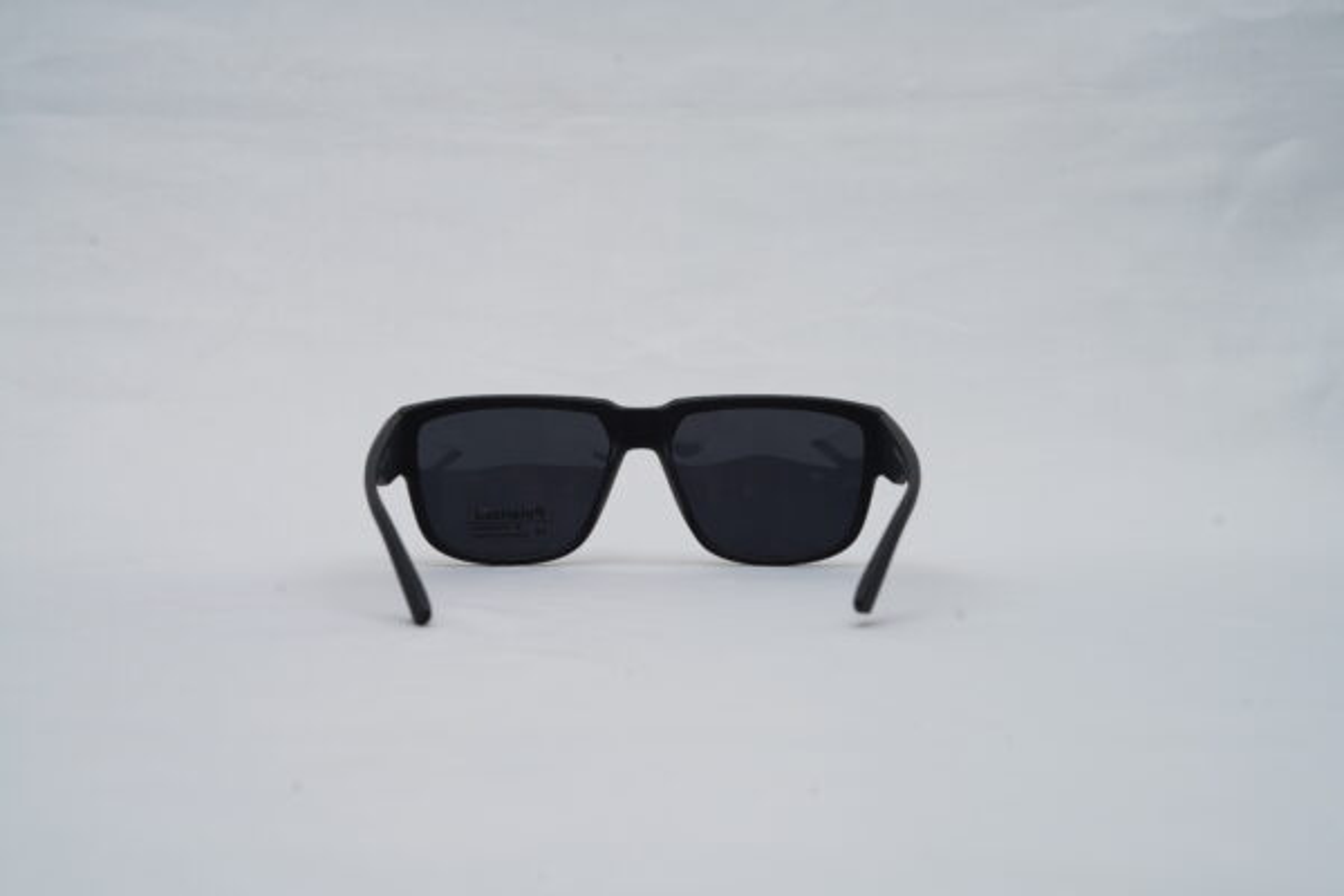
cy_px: 448
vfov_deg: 27.0
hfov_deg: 39.6
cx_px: 672
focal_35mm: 50
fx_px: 1867
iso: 100
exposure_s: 1/160
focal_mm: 50
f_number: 9
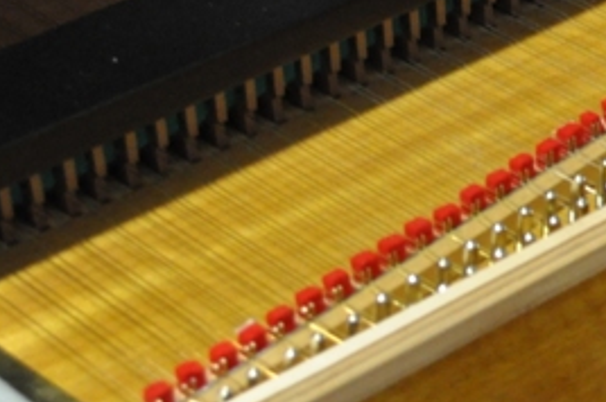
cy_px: 167
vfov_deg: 9.2
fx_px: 2505
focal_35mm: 149
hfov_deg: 13.4
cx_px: 758
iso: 1600
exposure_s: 1/15
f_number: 4.2
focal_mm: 26
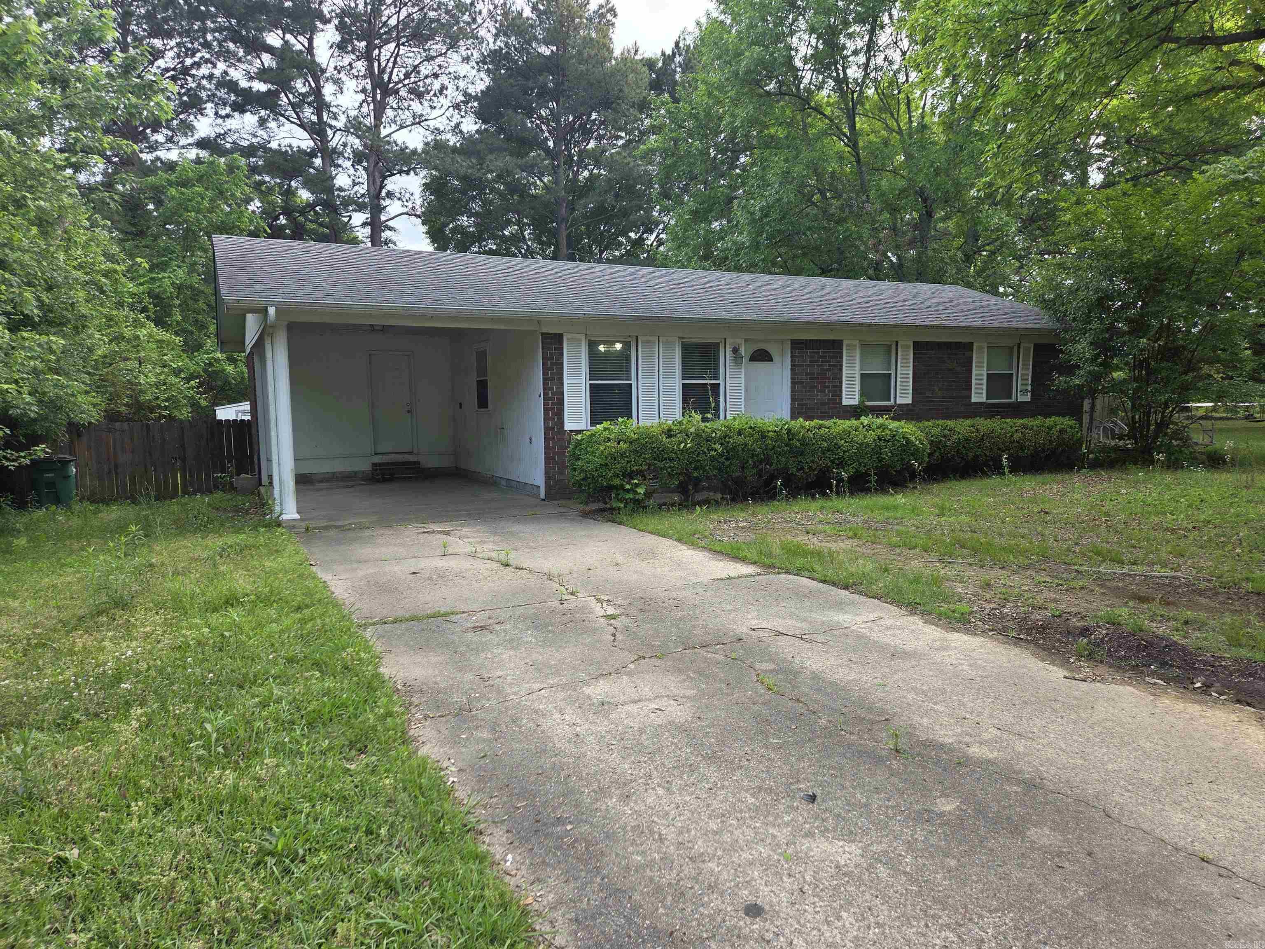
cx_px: 632
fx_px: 841
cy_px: 474
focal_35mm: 23
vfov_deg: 58.9
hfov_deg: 73.9
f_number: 1.8
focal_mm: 5.4
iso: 40
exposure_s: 1/180
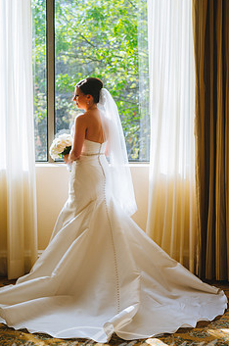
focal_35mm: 74
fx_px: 709
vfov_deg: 27.4
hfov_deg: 18.3
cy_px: 167
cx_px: 103
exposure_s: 1/1250
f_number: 2.8
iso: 400
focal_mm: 58
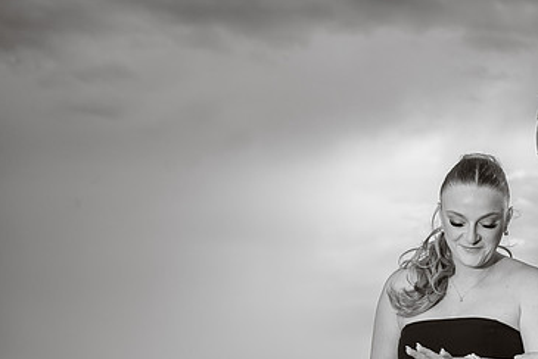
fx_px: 1496
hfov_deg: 20.2
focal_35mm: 100
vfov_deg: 13.7
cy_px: 280
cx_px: 410
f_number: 5.6
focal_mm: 63
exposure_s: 1/250
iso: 250
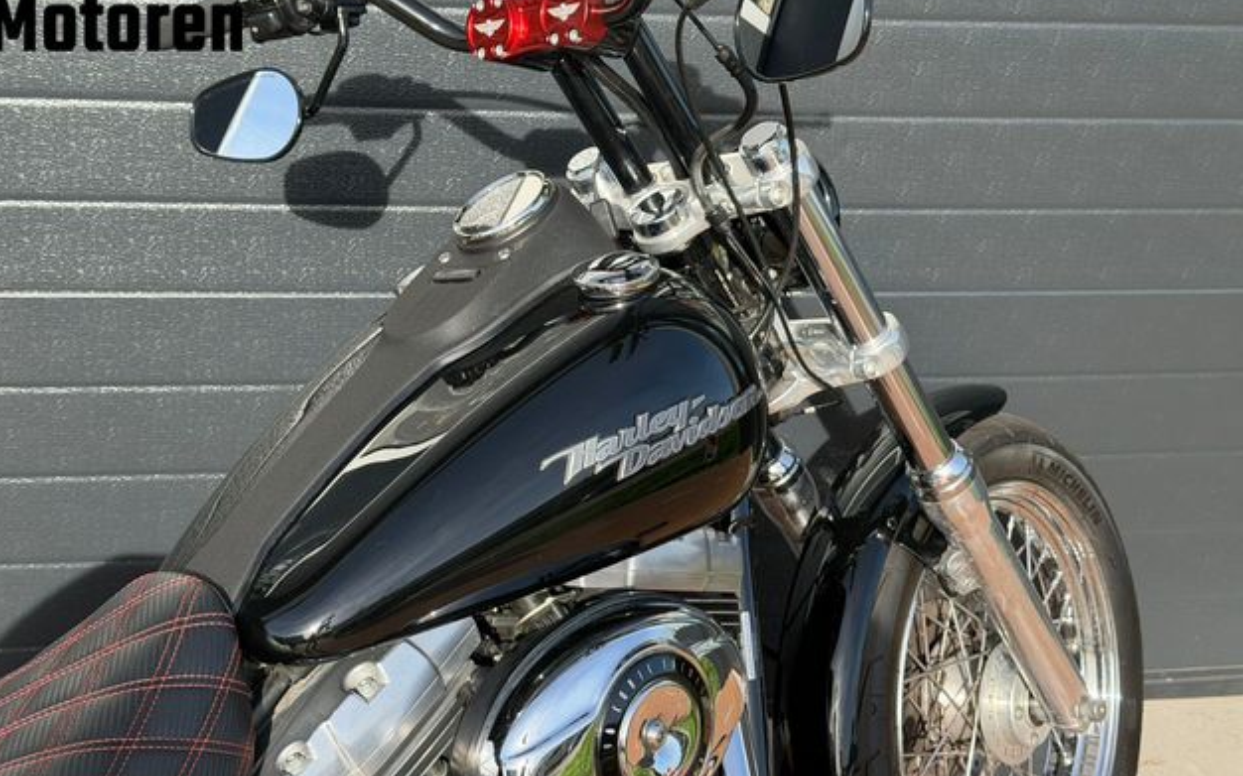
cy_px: 395
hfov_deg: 38.9
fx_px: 1761
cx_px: 623
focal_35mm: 52
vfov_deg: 24.9
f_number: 1.78
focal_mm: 6.76
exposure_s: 1/1642
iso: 80
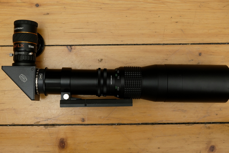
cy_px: 76
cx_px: 114
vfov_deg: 28.6
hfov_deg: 41.9
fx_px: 299
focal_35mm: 47
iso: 800
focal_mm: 31.5
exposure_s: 1/6
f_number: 3.6
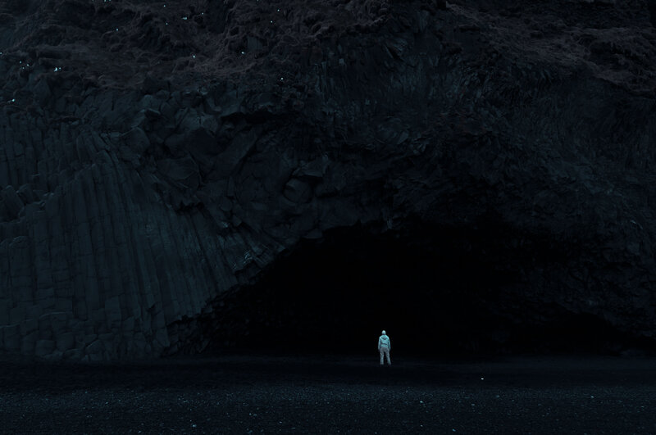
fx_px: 546
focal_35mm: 30
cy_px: 218
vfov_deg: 43.5
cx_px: 328
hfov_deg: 62.0
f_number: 10
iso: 100
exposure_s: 1.3
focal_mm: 20
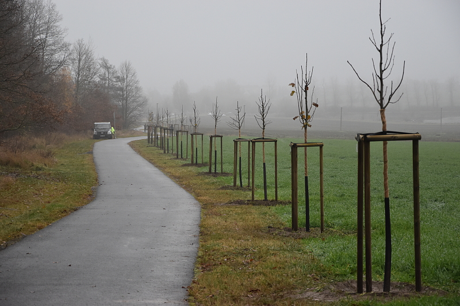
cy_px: 153
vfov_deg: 11.4
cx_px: 230
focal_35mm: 120
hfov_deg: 17.1
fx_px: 1533
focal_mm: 80
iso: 1100
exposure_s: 1/500
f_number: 5.3
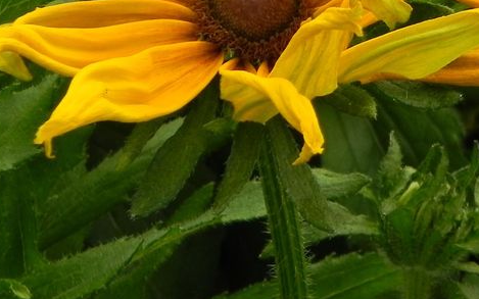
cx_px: 481
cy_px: -24
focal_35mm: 253
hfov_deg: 8.3
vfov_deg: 5.2
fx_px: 3302
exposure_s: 1/400
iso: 160
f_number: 4.5
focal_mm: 18.8
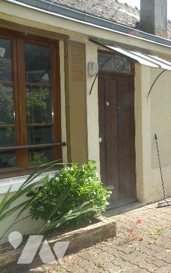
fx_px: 291
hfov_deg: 29.9
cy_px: 136
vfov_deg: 50.4
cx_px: 183
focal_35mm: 39
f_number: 5
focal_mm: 4.7
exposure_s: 1/167
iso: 94
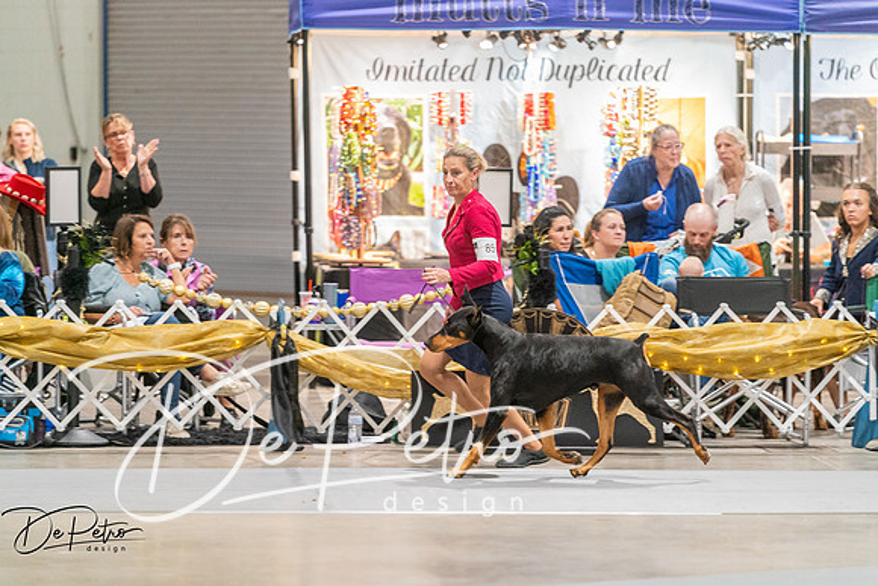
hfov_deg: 10.3
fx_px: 4879
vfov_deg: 6.9
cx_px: 439
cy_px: 293
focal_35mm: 200
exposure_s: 1/250
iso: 5000
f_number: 2.8
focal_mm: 200
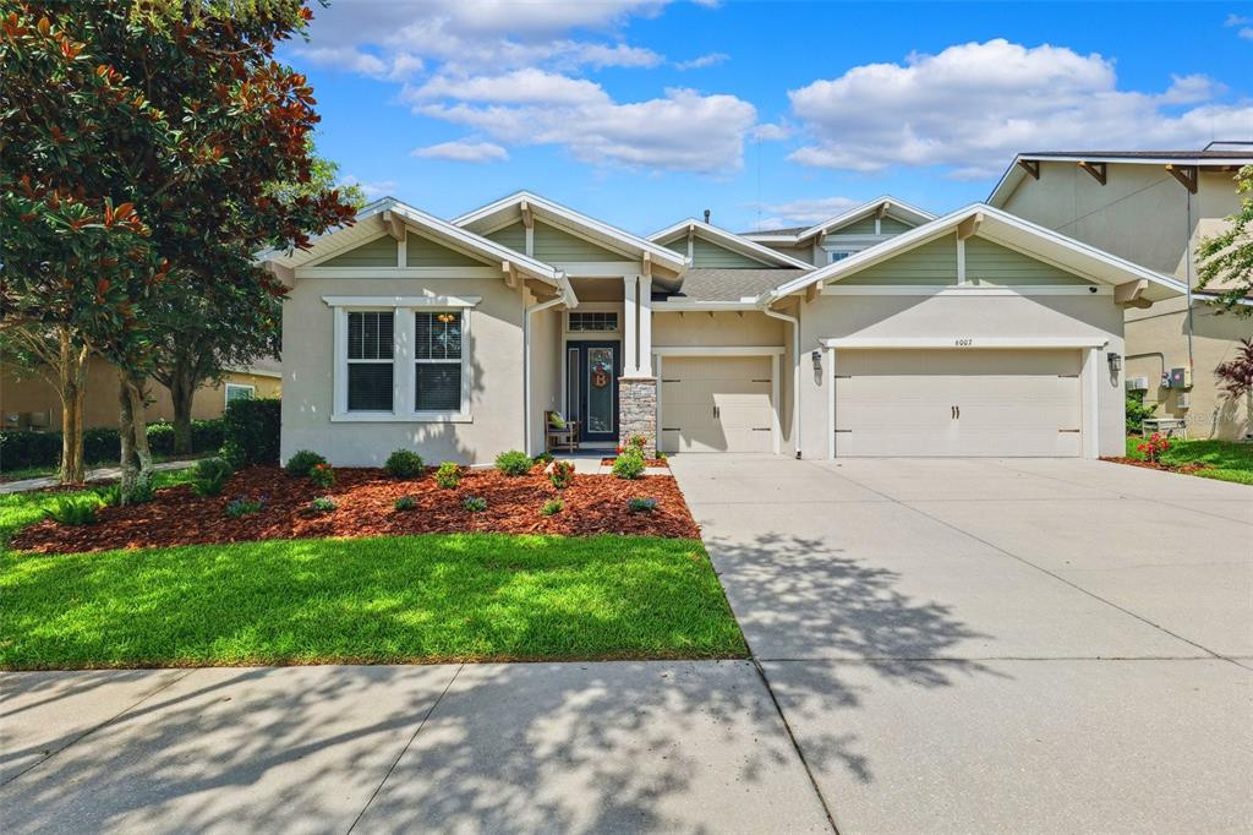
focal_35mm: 15
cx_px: 626
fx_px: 522
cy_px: 418
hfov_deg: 100.4
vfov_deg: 77.3
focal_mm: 15
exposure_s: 1/320
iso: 100
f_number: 8
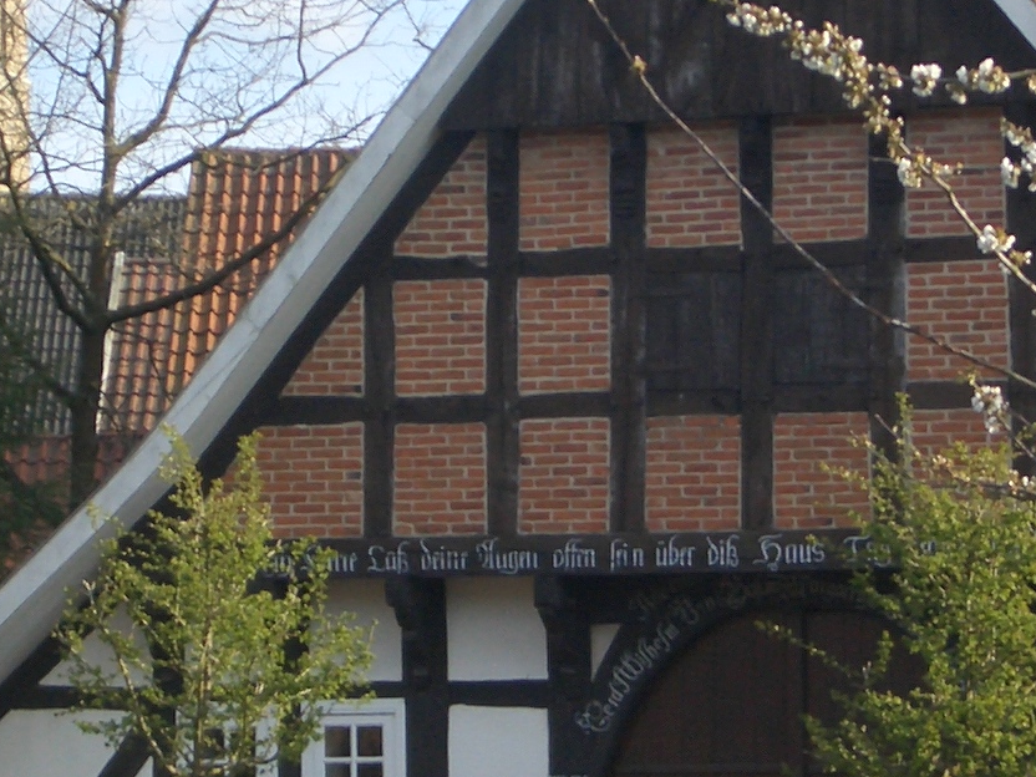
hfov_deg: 9.7
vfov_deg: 7.2
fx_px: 6135
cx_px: 469
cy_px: 238
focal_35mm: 205
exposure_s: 1/250
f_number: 3.9
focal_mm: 12.2
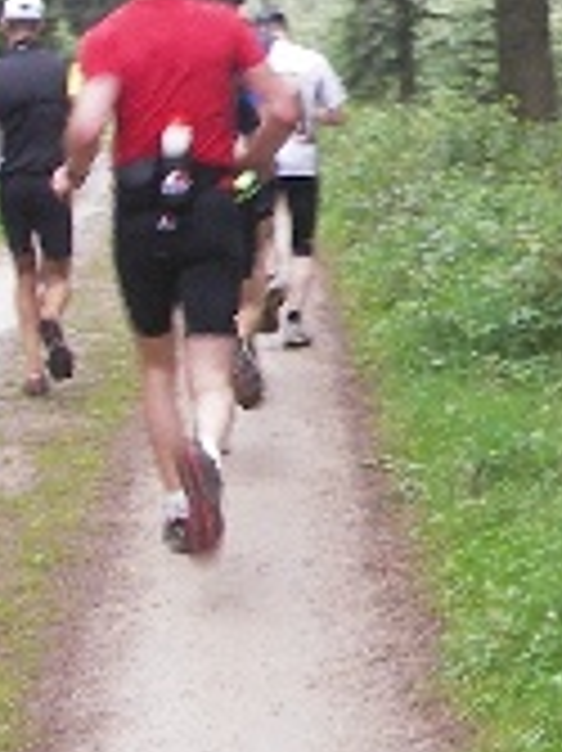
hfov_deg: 15.4
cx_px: 751
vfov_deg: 21.2
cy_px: 131
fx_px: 1972
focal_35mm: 91
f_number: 3.3
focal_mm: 6.3
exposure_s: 1/30
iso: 100
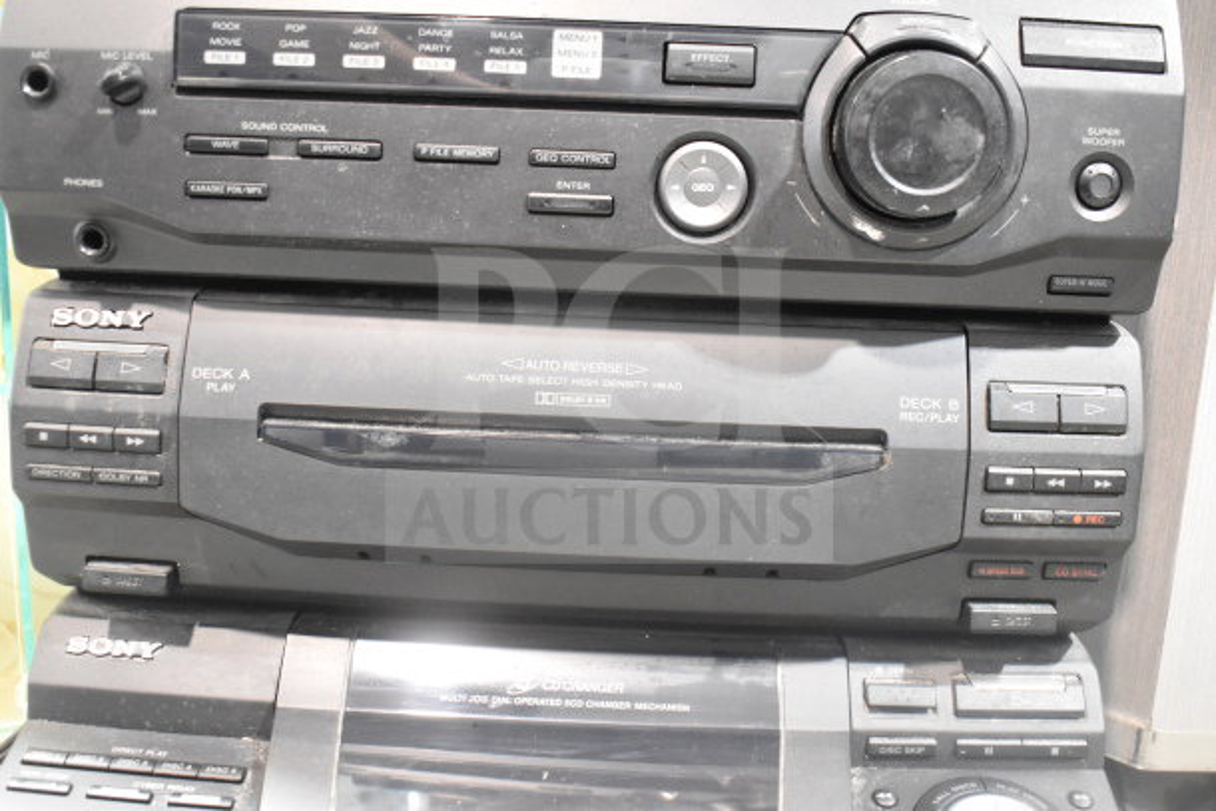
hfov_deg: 51.3
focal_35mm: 38
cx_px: 608
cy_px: 406
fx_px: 1267
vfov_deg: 35.5
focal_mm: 25
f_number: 4
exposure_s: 1/40
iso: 4500
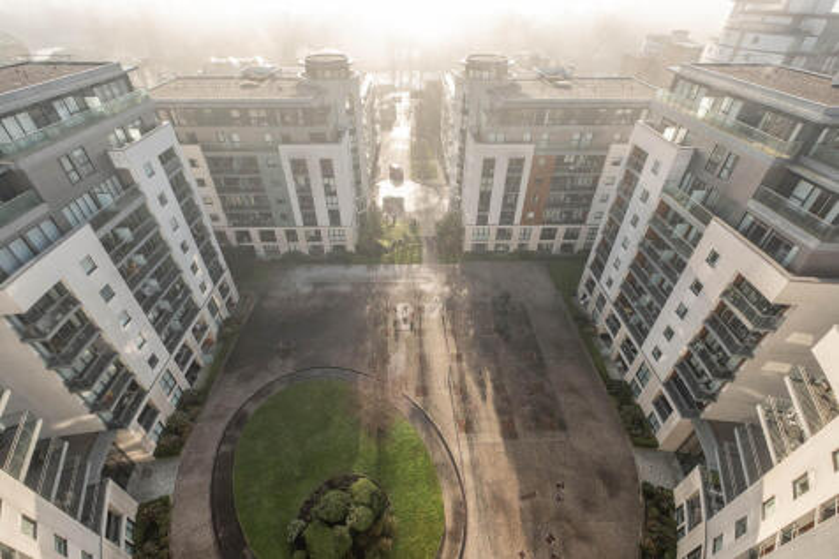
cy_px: 280
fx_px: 349
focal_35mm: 15
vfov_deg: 77.3
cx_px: 420
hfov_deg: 100.4
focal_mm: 10
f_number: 6.4
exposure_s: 1/500
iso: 320
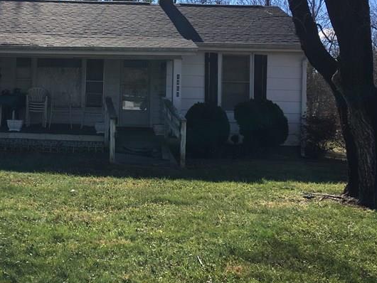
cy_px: 73
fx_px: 610
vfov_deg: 25.8
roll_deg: -1.8
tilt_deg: +2.3
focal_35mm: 56
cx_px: 102
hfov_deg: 33.7
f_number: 2.2
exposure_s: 1/1068
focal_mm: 4.15
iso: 25
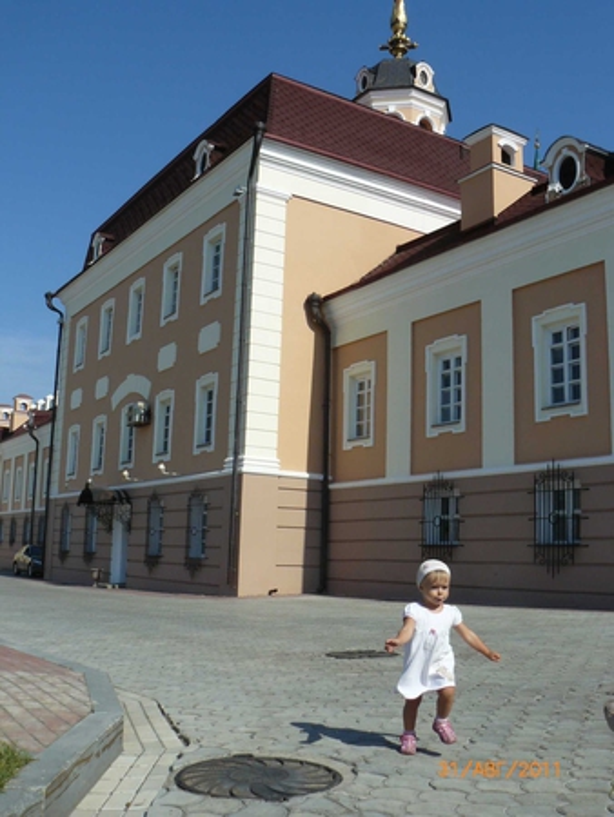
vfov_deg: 51.3
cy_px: 408
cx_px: 307
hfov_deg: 39.7
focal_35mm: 36
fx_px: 851
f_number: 7.1
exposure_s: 1/400
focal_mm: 6
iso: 100
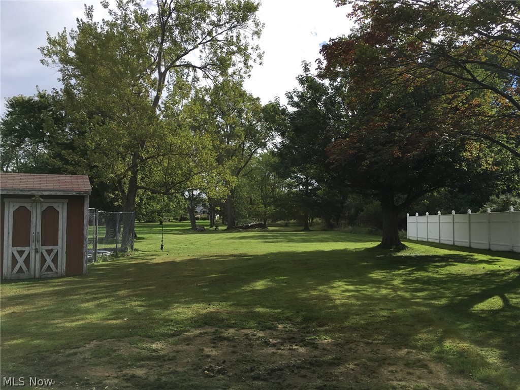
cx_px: 260
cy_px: 195
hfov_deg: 61.7
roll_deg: -1.4
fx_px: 436
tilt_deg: +2.2
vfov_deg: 48.2
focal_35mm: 29
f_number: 2.2
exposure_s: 1/1326
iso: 25
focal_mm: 4.15
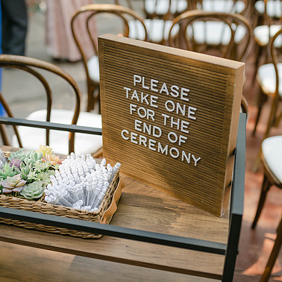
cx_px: 119
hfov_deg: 34.6
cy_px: 138
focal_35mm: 49
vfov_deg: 34.7
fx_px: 452
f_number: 2
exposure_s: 1/640
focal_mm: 35
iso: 100
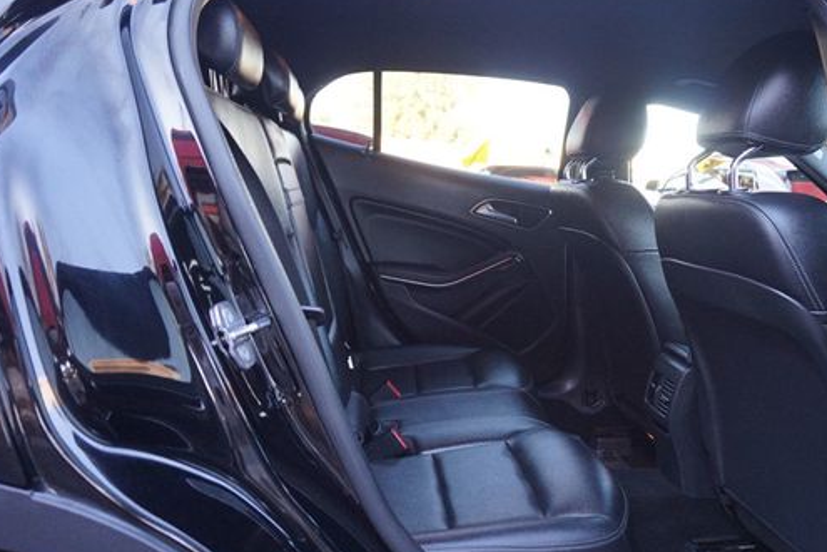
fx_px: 712
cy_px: 281
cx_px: 511
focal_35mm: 31
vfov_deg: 42.3
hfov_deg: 59.6
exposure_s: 1/160
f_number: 4
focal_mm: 16
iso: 1250
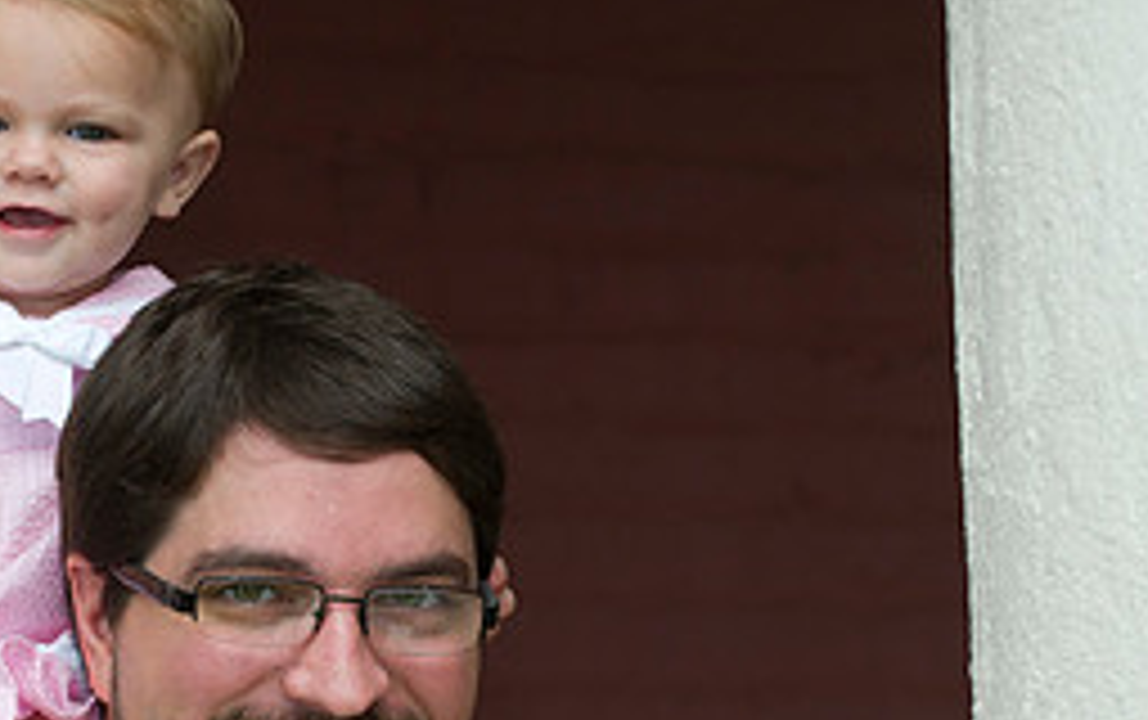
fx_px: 7392
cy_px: 531
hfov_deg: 8.9
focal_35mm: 236
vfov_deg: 5.6
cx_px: 279
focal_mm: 102
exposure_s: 1/250
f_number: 5
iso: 400
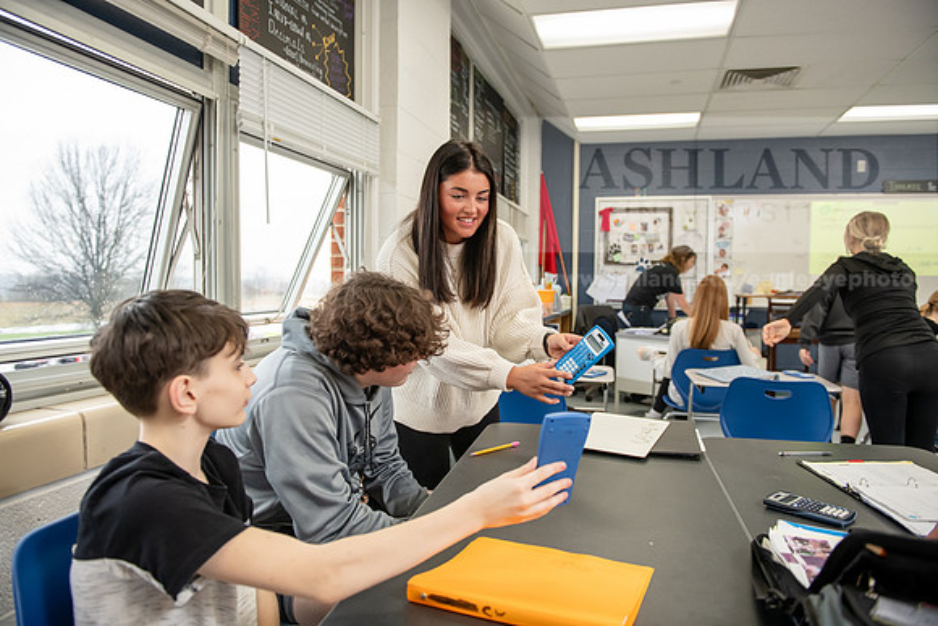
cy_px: 313
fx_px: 678
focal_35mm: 26
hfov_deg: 69.4
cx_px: 469
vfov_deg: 49.6
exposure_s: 1/160
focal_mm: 26
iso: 1000
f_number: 3.2
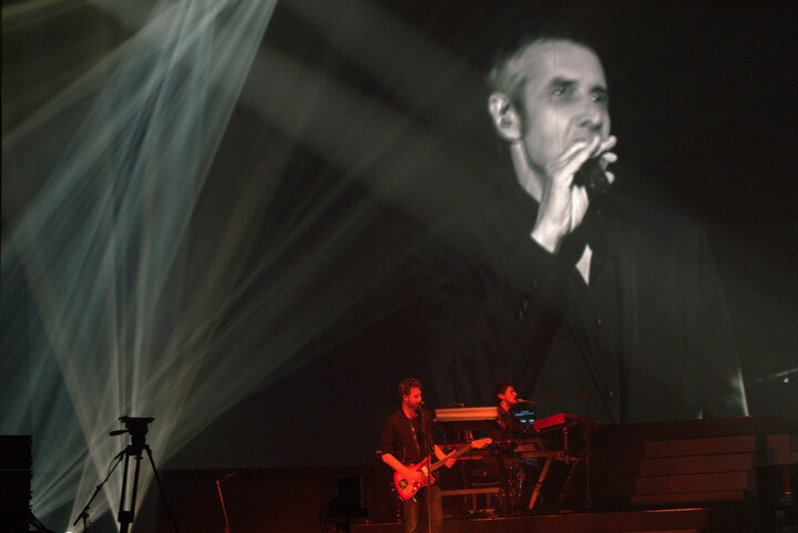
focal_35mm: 105
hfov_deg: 19.4
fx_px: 2329
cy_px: 266
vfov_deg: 13.1
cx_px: 399
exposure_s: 1/80
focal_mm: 70
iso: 400
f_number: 3.2
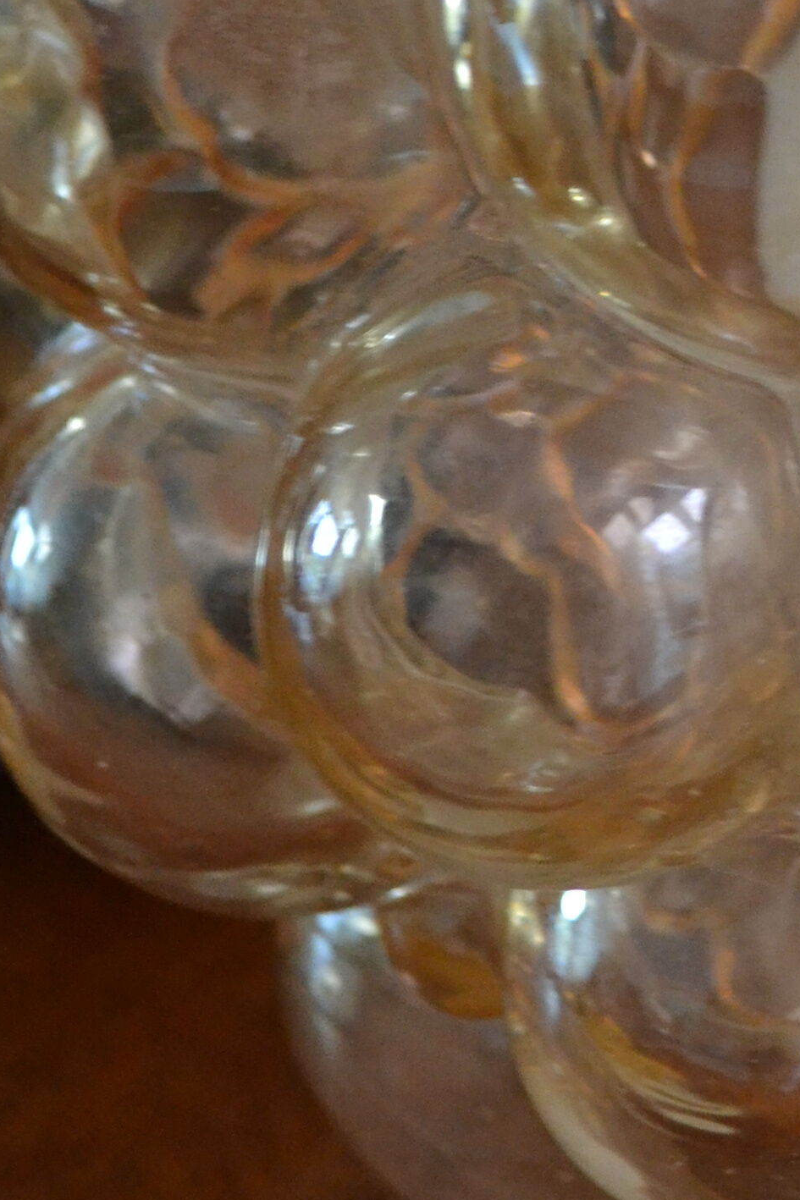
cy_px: 250
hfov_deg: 11.4
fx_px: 3901
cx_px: 1080
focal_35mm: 117
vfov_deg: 17.4
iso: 1600
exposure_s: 1/20
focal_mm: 24
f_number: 4
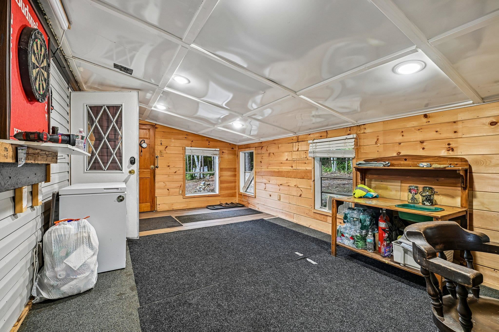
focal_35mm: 16
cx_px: 250
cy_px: 166
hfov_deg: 96.7
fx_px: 222
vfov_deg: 73.7
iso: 400
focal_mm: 16
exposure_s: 1/4
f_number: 8
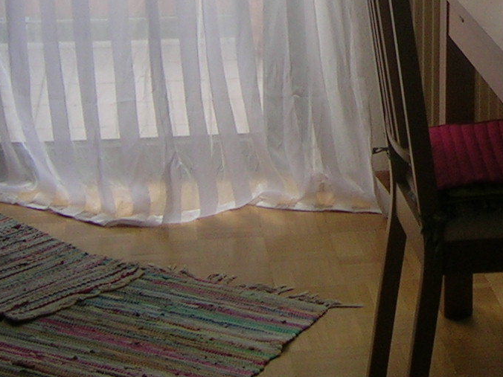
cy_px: -103
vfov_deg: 13.5
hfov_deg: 18.0
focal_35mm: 106
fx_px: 1540
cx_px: 522
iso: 50
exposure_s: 1/104
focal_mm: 5.4
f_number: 2.8
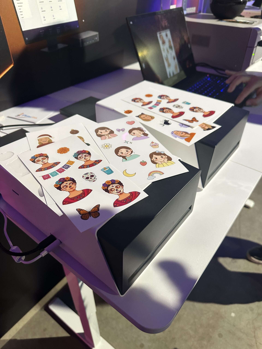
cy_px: 174
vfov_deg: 71.6
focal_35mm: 24
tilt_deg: -39.2
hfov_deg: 56.8
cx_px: 131
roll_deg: -1.6
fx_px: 242
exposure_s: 1/50
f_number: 1.78
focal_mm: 6.86
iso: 250
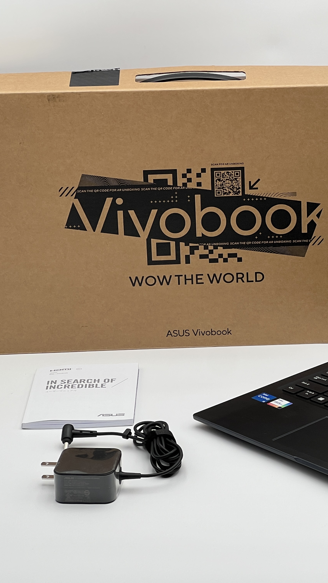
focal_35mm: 112
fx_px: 1732
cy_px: 292
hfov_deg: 10.7
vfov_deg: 19.1
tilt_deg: -18.7
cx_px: 323
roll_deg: +0.4
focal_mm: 9
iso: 32
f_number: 2.8
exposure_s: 1/111
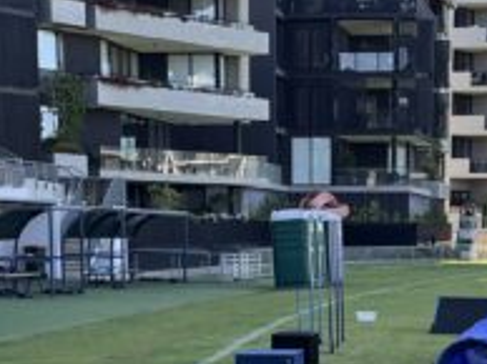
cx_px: 354
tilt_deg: -10.9
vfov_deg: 13.6
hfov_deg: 19.0
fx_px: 1447
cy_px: 515
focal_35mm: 103
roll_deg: +0.7
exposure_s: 1/524
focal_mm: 5.1
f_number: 1.6
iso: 50
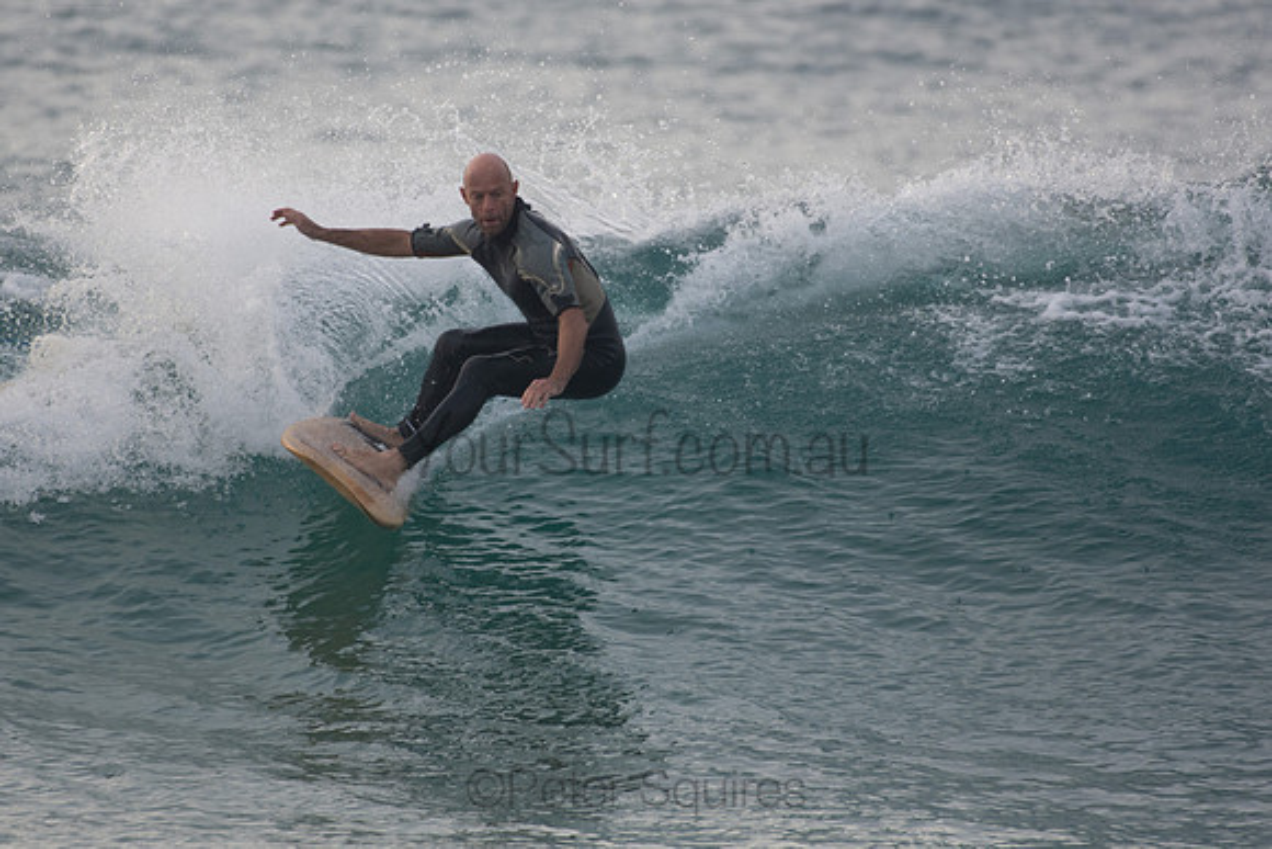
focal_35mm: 853
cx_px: 548
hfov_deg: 2.4
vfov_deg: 1.6
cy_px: 366
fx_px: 30161
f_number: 5.6
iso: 720
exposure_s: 1/1600
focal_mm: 500
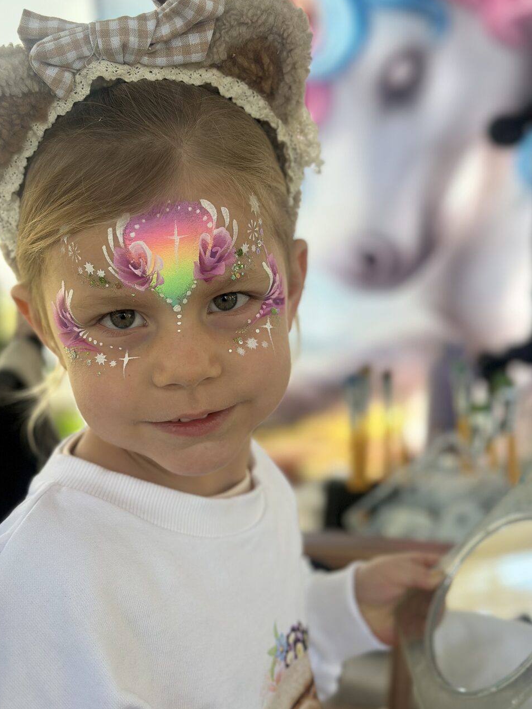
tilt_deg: -11.8
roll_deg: -1.4
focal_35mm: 53
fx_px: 1086
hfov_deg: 27.5
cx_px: 253
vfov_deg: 36.2
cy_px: 333
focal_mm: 6.86
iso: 100
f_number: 1.78
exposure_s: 1/172
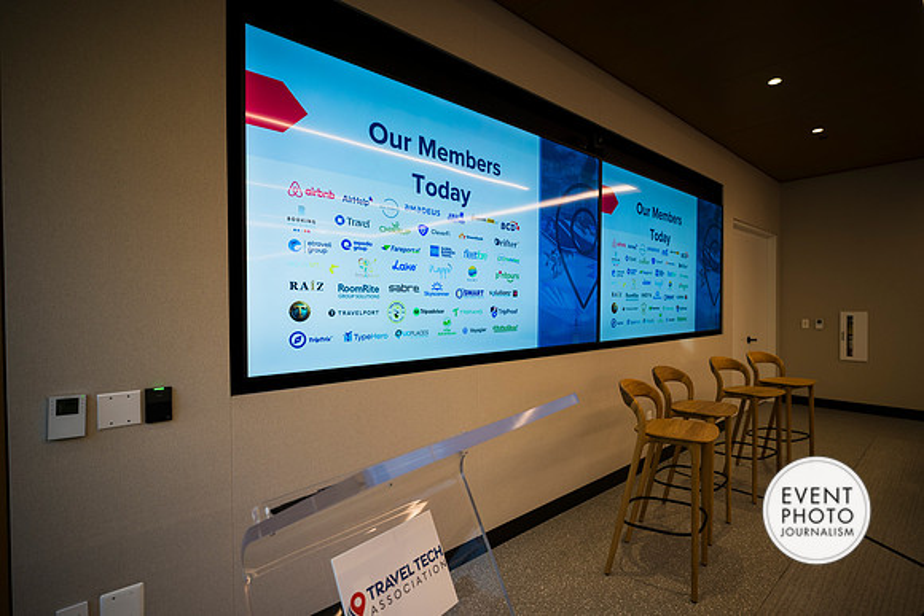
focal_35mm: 16
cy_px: 308
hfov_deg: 96.7
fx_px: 411
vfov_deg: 73.8
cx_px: 462
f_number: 2.5
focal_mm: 16
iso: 100
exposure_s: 1/125
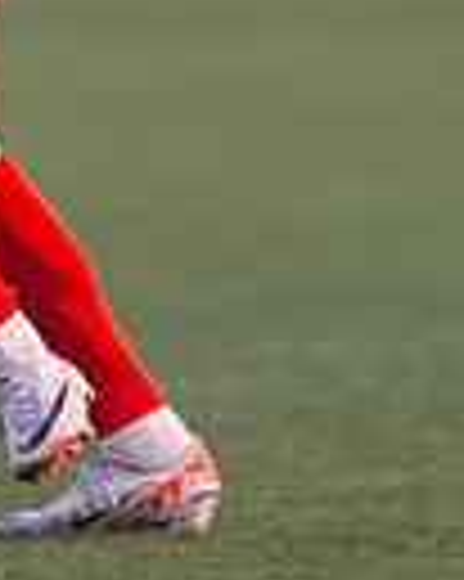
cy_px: -229
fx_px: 21826
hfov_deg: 1.2
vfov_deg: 1.5
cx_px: -95
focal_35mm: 1270
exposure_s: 1/1000
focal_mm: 300
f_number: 3.2
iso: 3600
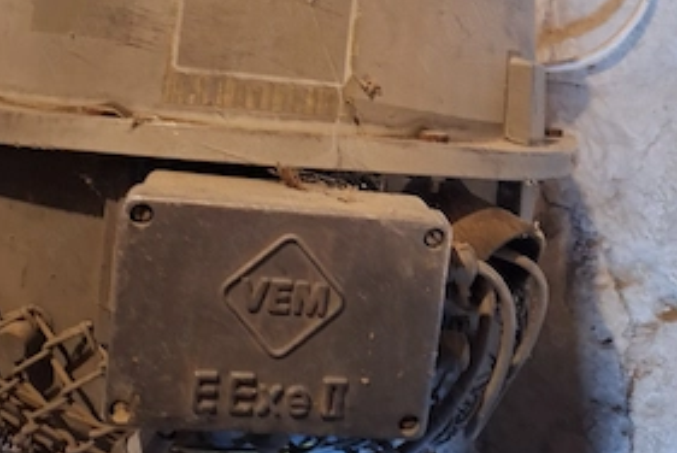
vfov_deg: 36.3
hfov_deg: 55.7
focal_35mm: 34
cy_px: 36
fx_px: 640
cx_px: 352
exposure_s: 1/20
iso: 800
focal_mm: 5.54
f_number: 1.8
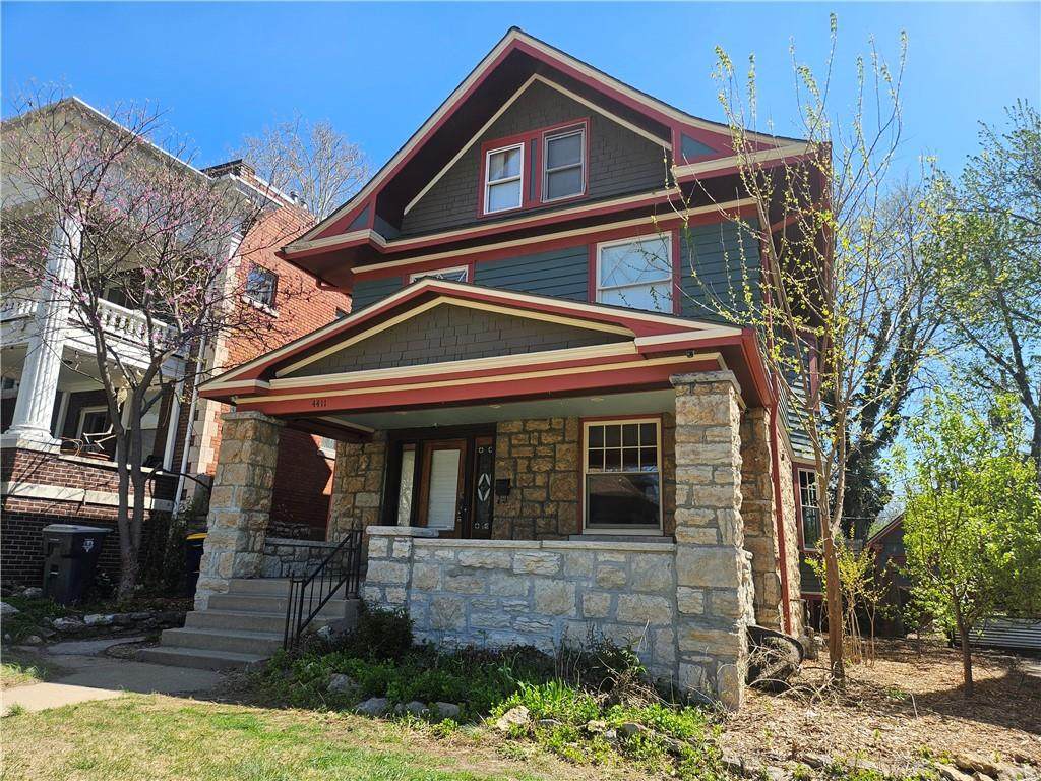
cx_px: 520
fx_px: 692
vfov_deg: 58.9
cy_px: 390
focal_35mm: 23
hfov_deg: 73.9
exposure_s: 1/816
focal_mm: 5.4
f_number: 1.8
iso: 25
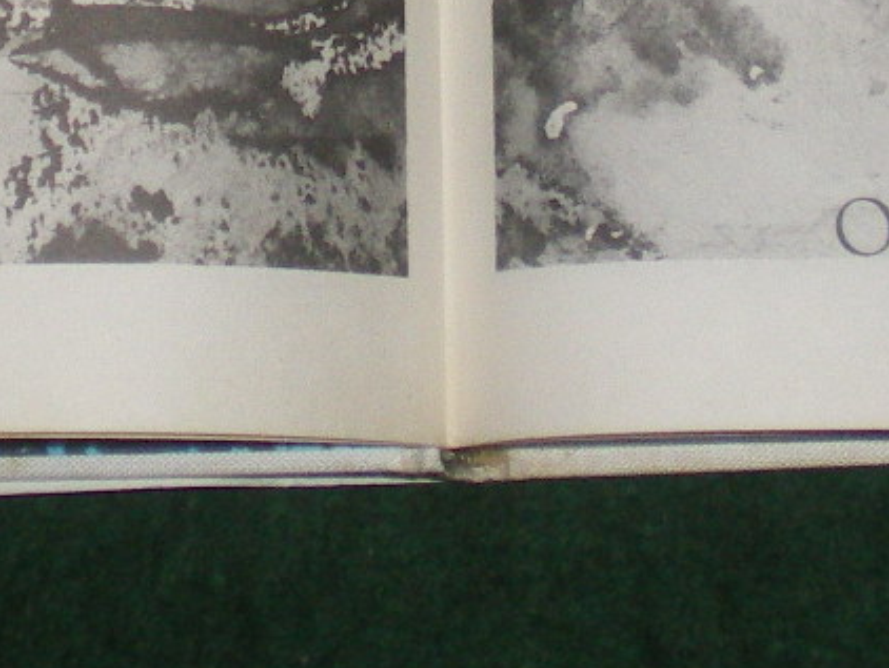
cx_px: 400
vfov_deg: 9.8
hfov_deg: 13.7
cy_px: -485
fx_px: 3700
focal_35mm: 144
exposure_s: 1/50
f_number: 3.1
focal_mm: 6.3
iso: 200
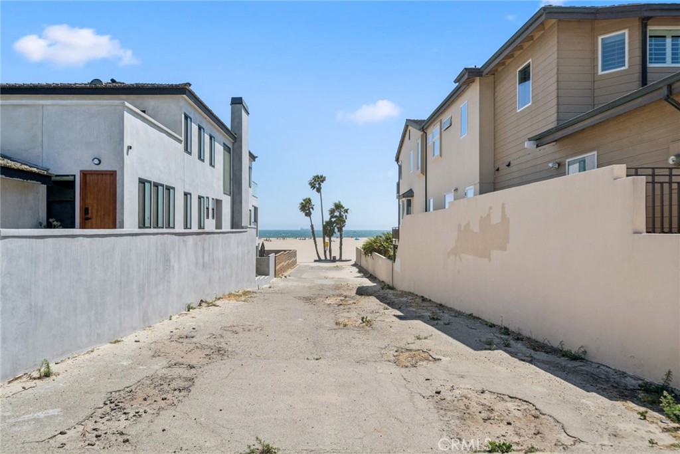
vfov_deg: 53.1
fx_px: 453
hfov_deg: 73.7
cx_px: 340
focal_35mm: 24
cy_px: 227
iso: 400
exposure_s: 1/1600
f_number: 8
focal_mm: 24
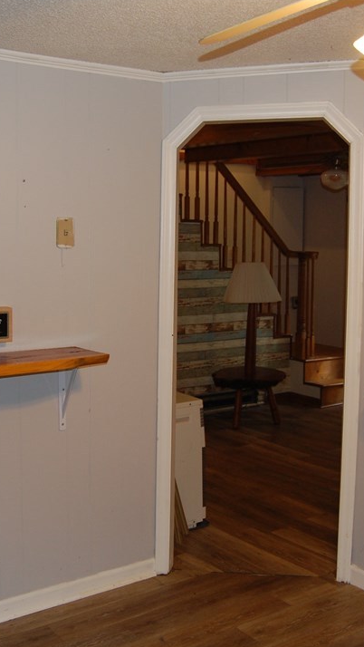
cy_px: 324
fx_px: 737
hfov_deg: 27.7
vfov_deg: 47.3
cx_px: 160
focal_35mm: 43
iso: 400
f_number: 3.5
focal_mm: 18
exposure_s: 1/60
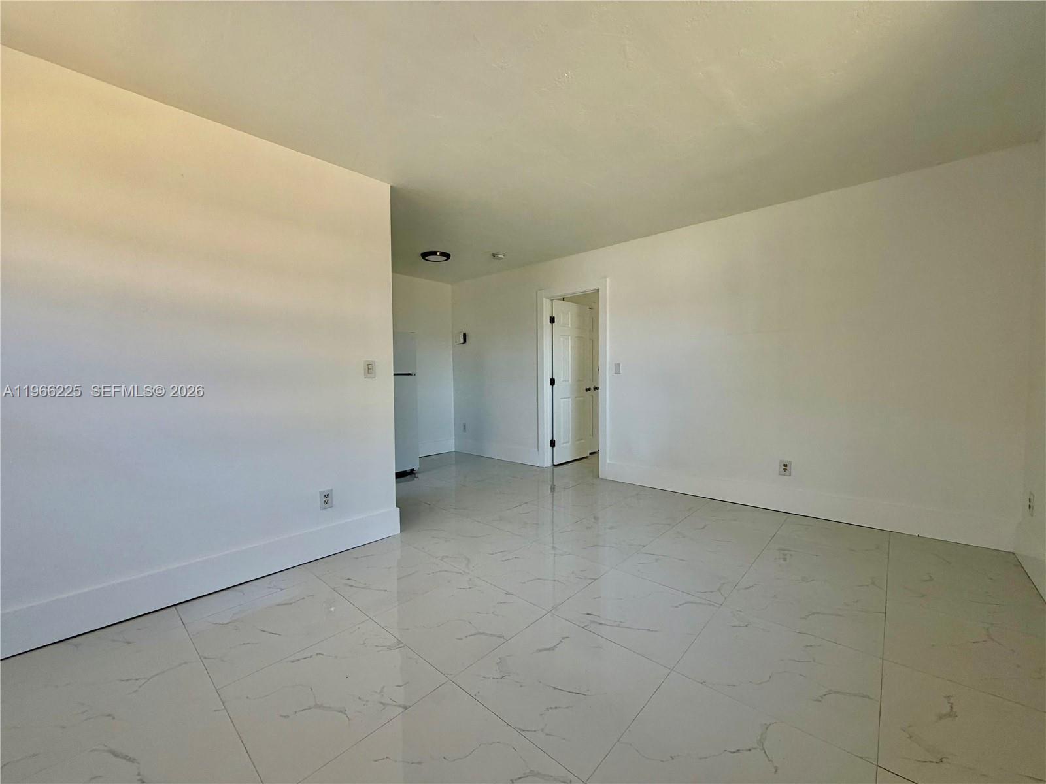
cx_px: 523
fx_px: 423
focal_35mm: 14
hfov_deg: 102.1
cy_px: 392
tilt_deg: -2.5
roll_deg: +0.7
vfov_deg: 85.7
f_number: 2.2
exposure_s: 1/121
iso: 80
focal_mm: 2.22
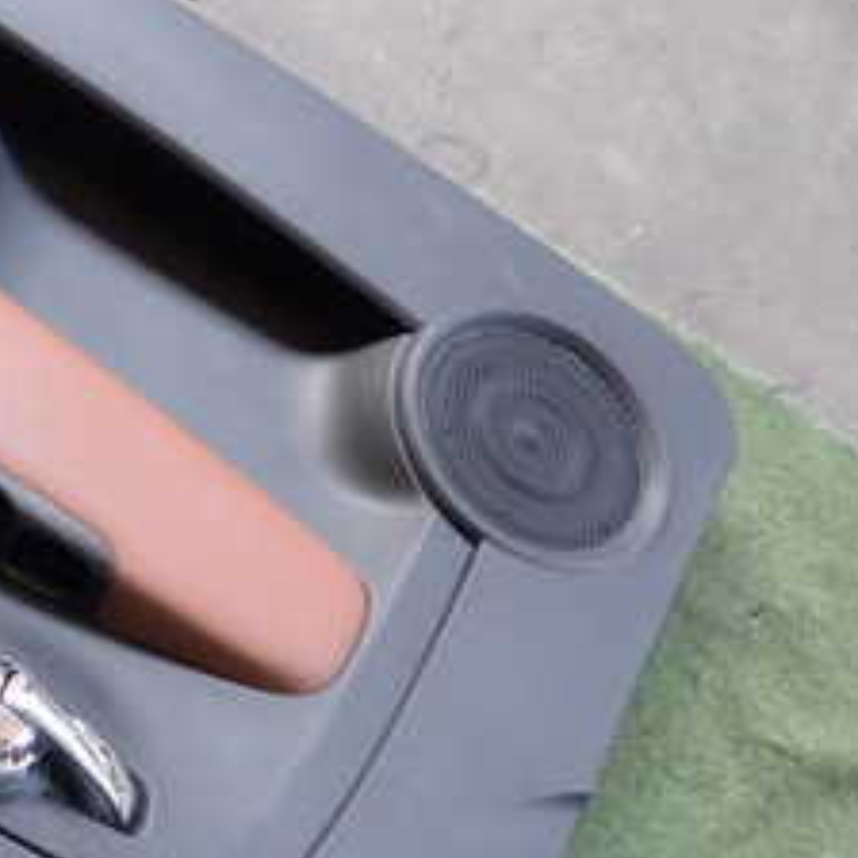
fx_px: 1991
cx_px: -237
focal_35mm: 71
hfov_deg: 22.0
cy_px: 463
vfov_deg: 24.3
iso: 200
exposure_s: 1/100
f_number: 2.3
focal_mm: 5.4
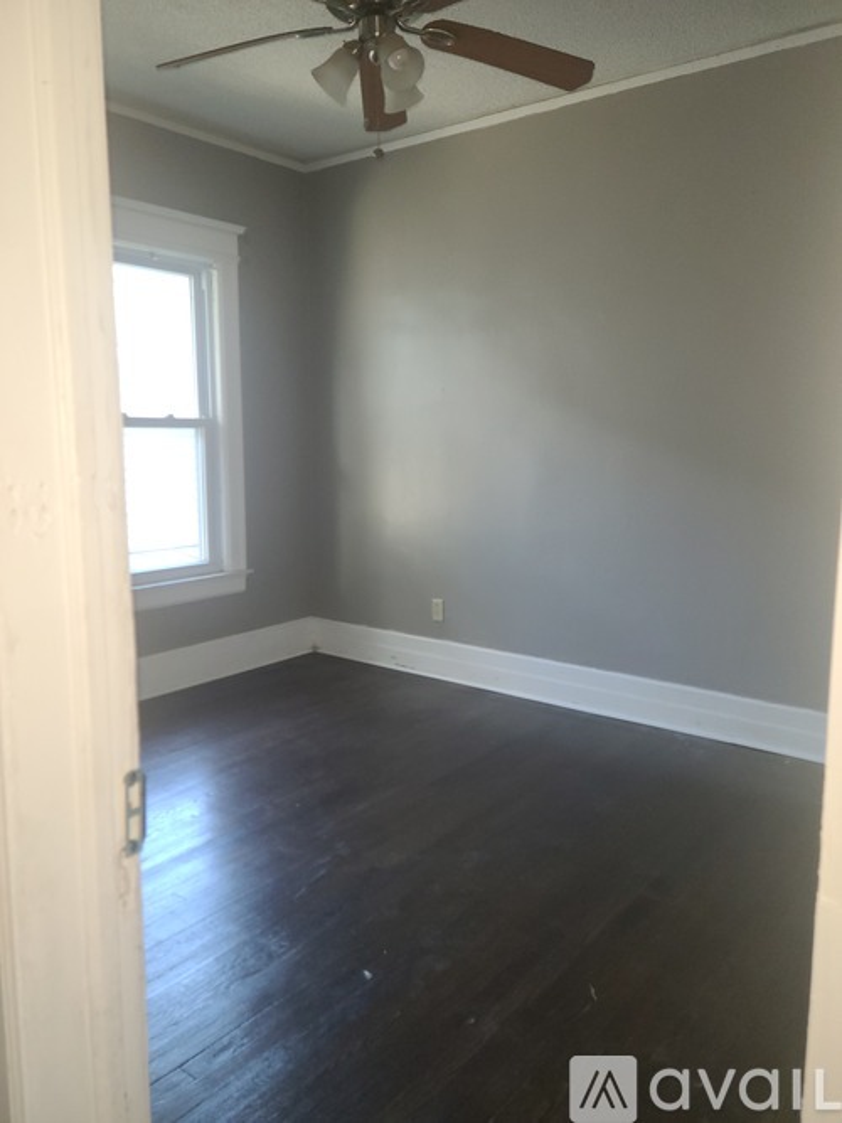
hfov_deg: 49.7
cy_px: 562
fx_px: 908
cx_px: 421
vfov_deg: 63.5
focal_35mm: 28
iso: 320
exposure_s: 1/24
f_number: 2
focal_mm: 5.9
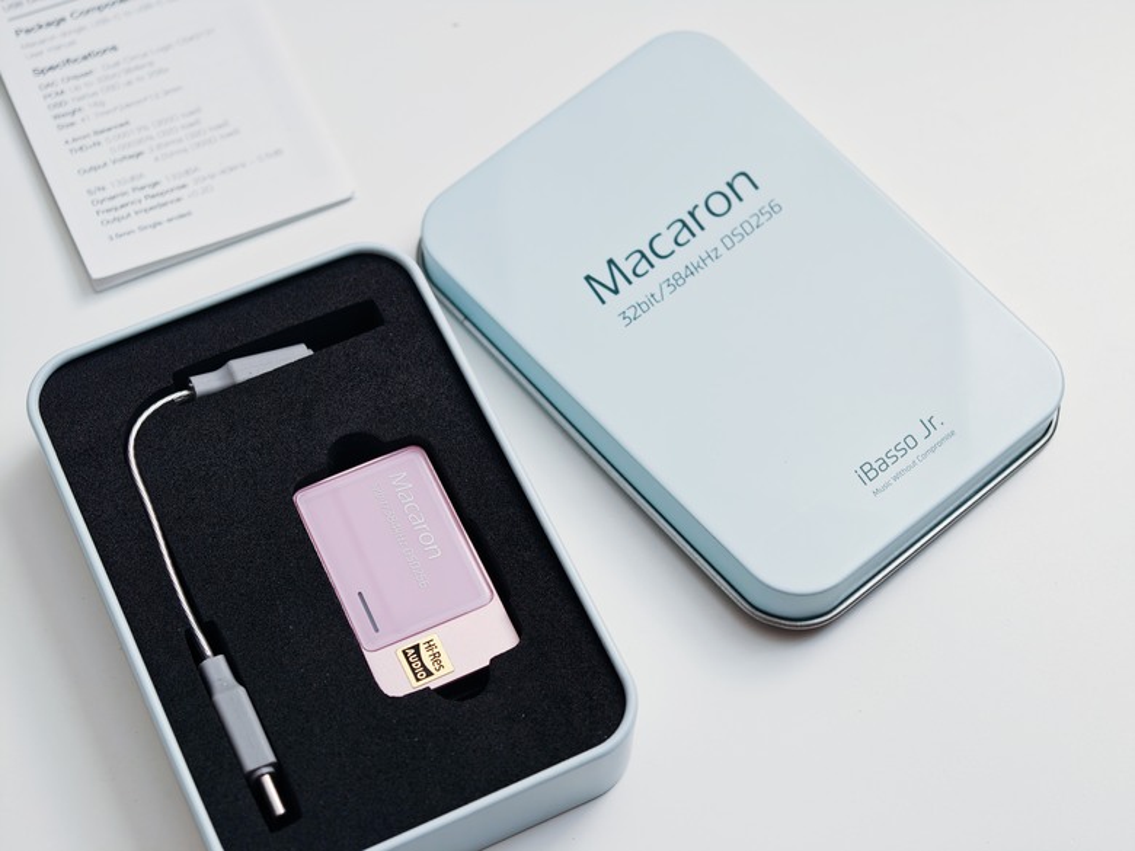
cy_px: 426
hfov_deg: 27.8
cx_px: 568
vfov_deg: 21.0
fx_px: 2295
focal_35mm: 70
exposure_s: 1/120
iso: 320
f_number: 2.1
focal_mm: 16.5
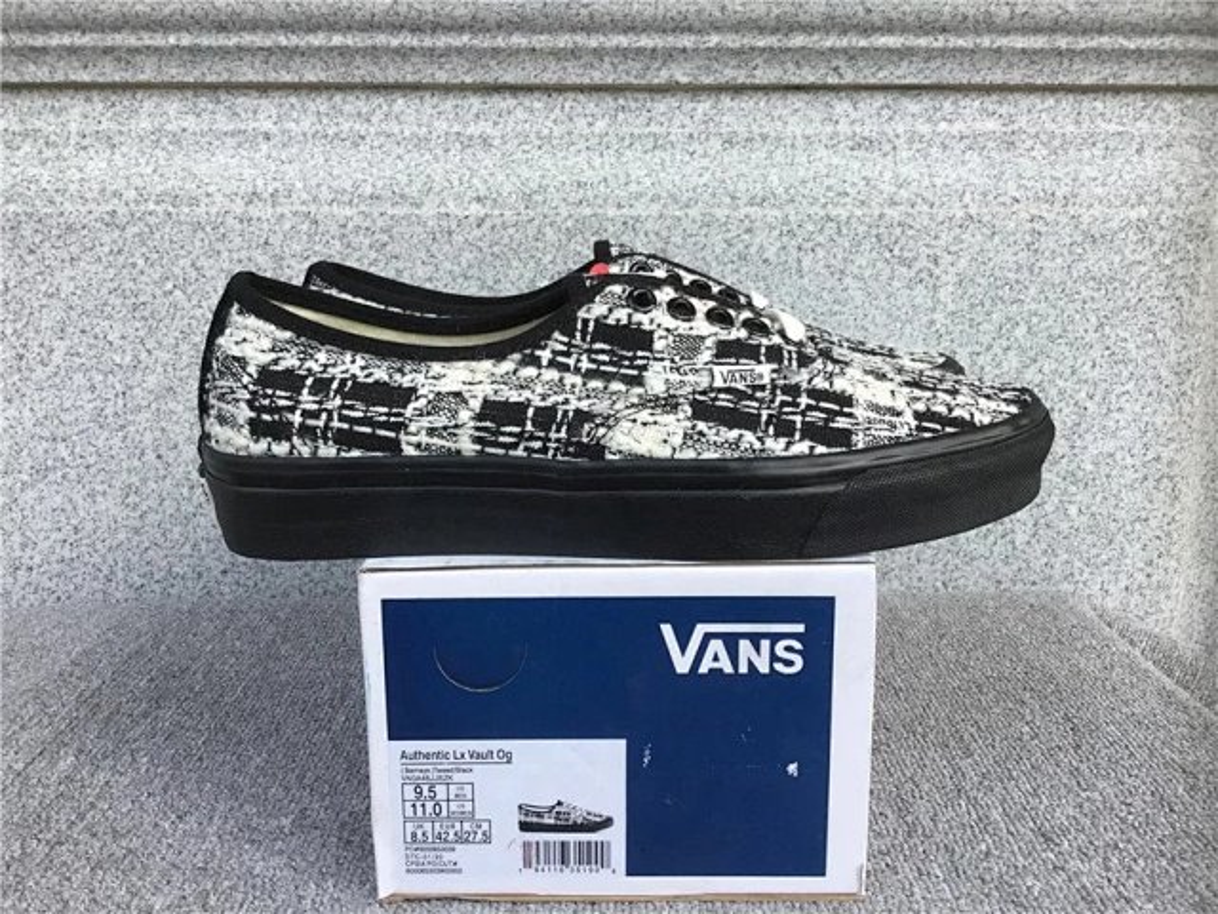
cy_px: 457
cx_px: 609
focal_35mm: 31
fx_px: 1091
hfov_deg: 58.4
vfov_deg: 45.4
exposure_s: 1/264
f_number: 2.4
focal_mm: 3.3
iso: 25
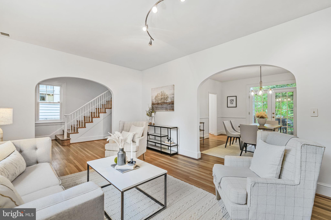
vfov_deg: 73.7
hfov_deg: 96.7
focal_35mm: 16
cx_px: 166
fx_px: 147
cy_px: 110
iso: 400
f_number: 8
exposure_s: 1/10
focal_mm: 16
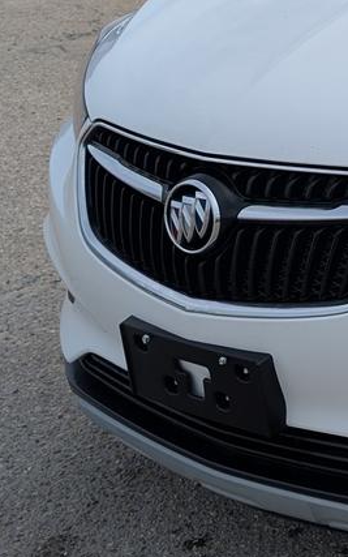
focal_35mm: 76
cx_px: 620
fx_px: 1153
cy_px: 145
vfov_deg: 26.8
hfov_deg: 15.0
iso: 20
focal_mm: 6.9
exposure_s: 1/968
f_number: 1.68
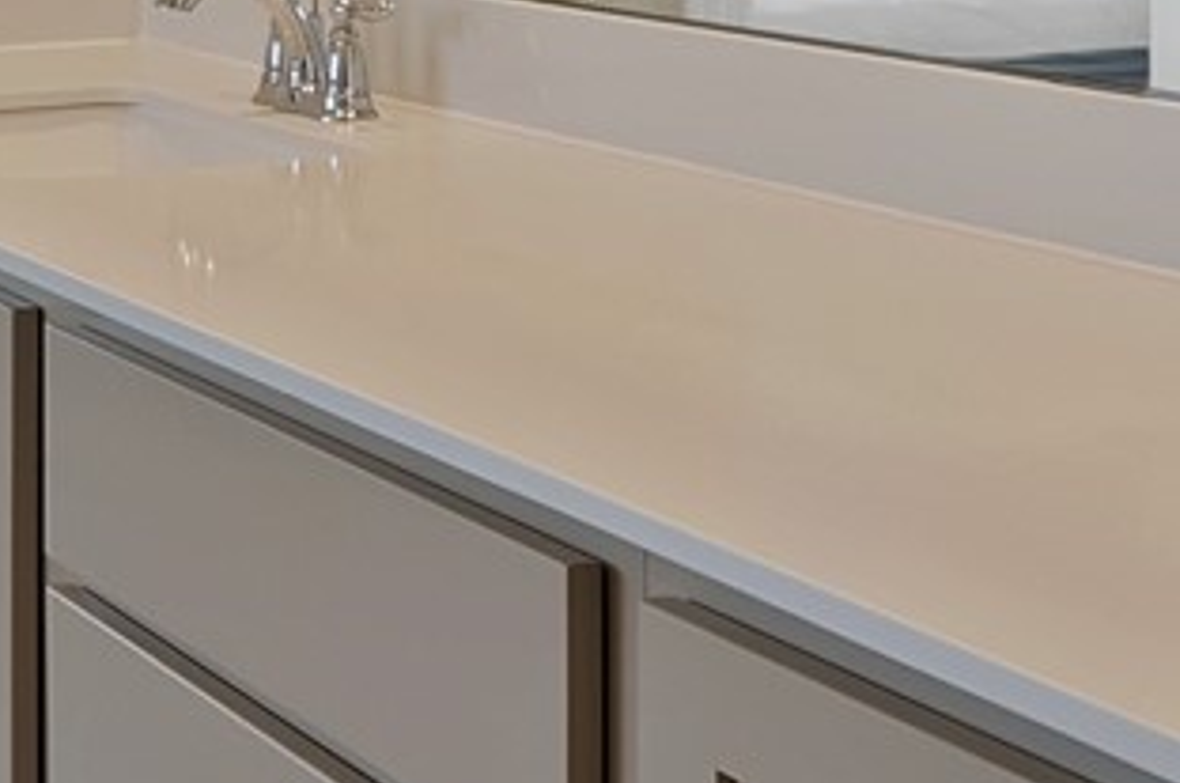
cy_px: -276
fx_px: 2520
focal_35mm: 77
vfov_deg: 16.5
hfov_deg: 26.1
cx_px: 310
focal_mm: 12
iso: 640
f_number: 9
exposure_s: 1/6
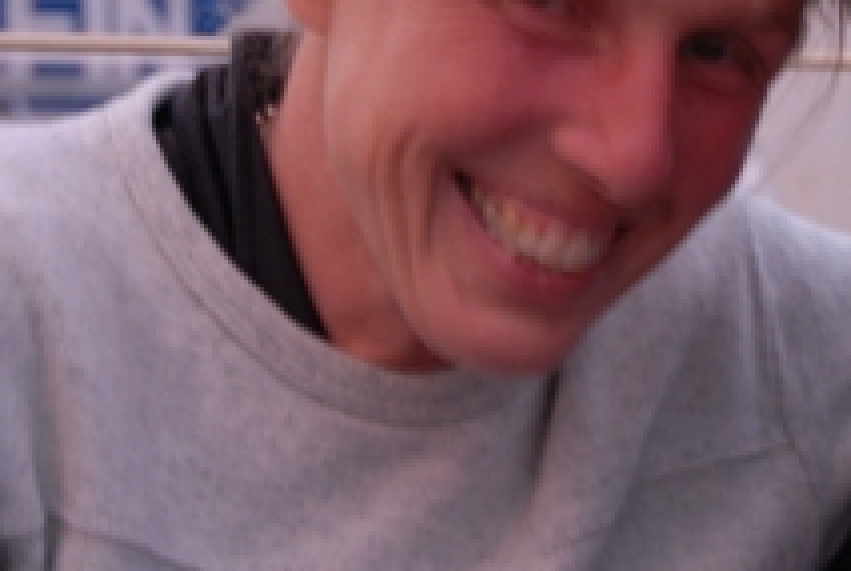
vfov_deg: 8.7
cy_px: 64
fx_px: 3731
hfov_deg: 12.9
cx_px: 743
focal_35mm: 158
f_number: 4.2
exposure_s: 1/10
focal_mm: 35
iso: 250
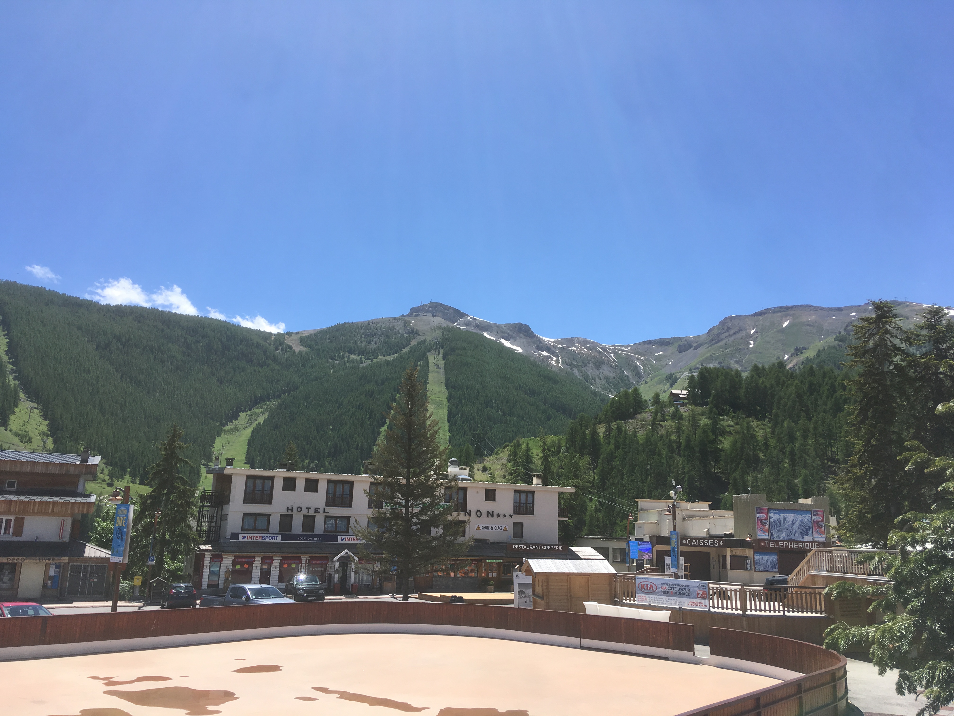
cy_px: 358
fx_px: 799
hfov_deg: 61.7
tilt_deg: +13.4
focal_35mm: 29
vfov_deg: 48.2
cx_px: 477
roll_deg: -0.3
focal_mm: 4.15
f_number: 2.2
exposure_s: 1/1479
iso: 25
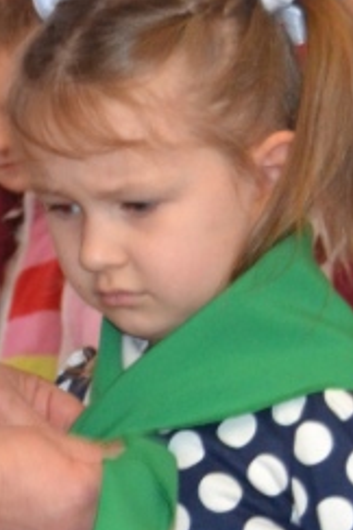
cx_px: -69
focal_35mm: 240
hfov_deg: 5.7
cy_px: 445
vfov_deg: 8.6
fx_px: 3530
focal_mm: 38
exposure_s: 1/60
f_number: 4.8
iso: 2000
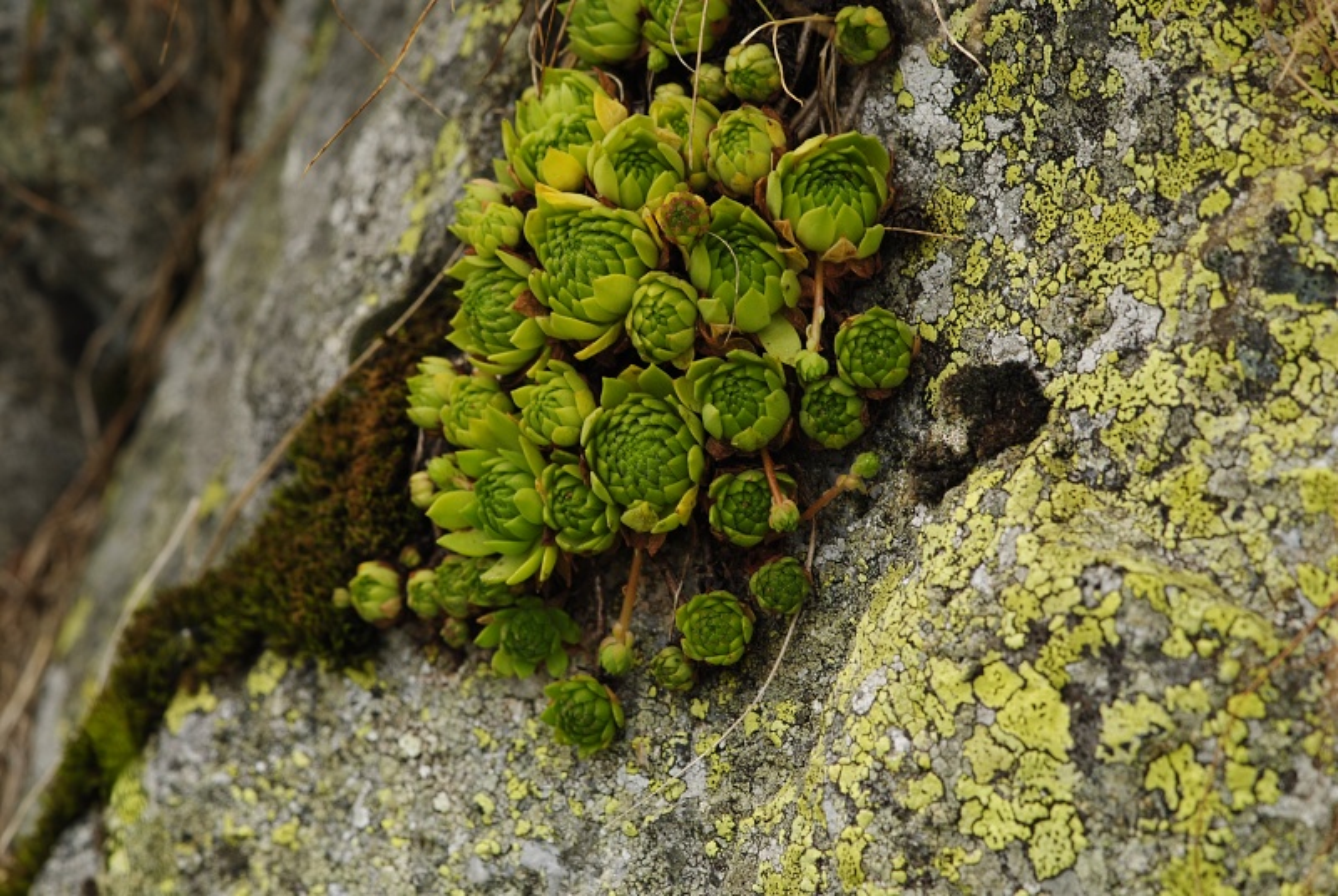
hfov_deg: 16.0
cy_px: 448
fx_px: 4746
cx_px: 669
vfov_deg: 10.8
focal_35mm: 128
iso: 100
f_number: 8
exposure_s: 1/60
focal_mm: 85
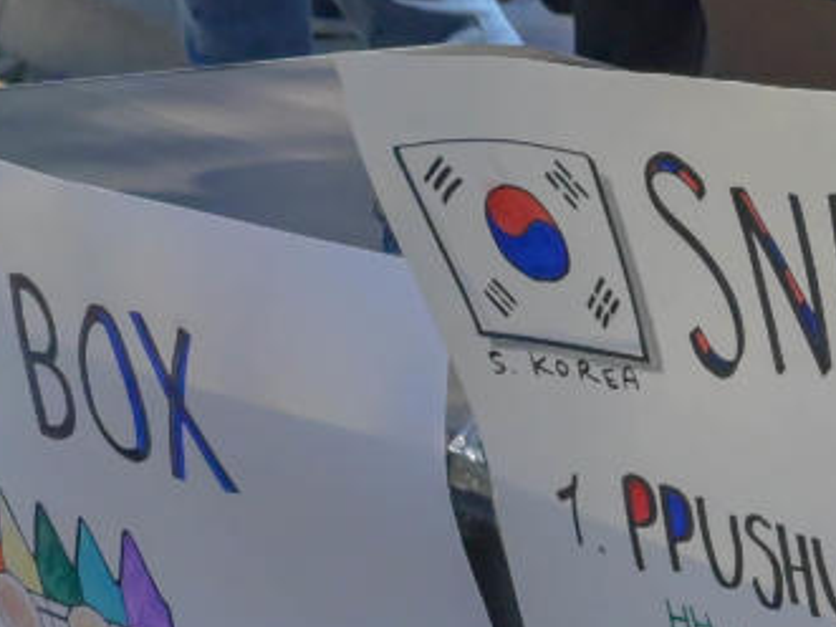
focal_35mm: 170
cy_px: 670
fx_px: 4104
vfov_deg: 8.7
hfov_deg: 11.3
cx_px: 1070
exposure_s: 1/3200
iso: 8000
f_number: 13
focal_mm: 39
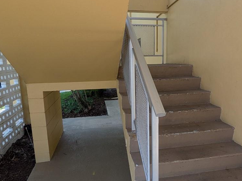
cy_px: 101
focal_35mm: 30
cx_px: 137
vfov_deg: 46.7
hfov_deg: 59.7
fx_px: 210
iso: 50
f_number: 2.2
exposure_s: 1/198
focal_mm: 1.83
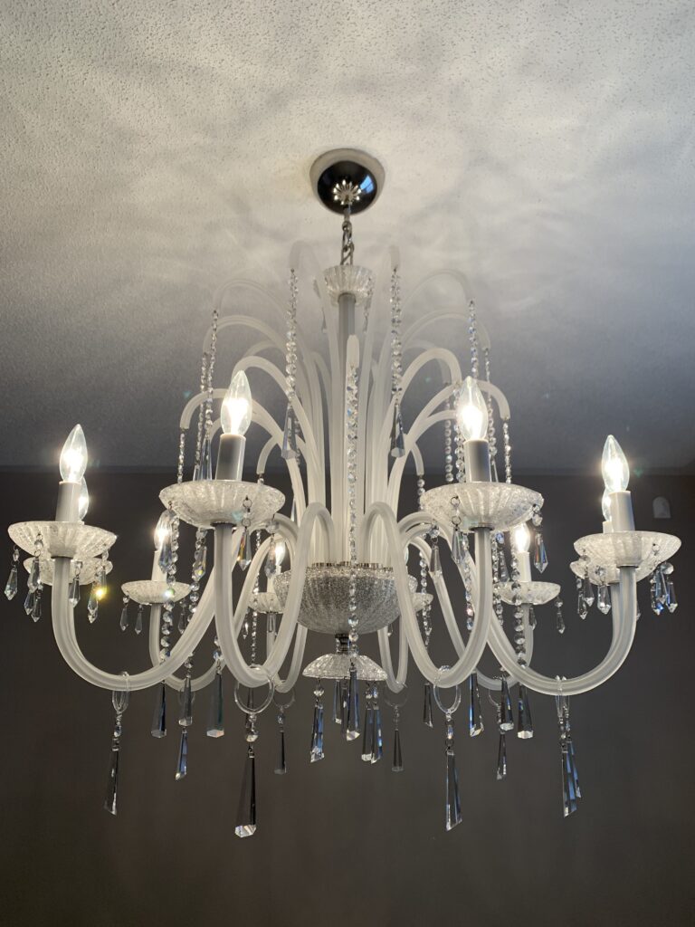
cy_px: 464
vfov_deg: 67.3
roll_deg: -1.0
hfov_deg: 53.1
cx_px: 348
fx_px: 696
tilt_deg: +21.3
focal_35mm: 26
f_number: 1.8
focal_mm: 4.25
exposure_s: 1/120
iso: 64
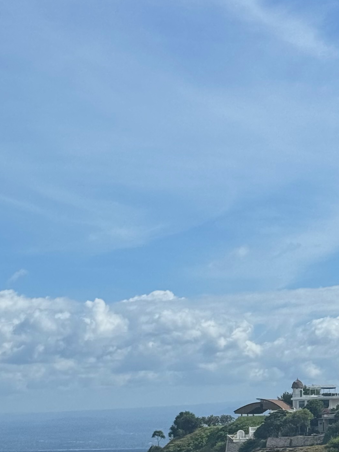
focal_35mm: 138
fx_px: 1801
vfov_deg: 13.7
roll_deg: +1.2
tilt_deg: -4.7
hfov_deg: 10.6
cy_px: 603
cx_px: -26
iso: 64
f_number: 1.78
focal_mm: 6.76
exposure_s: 1/7092
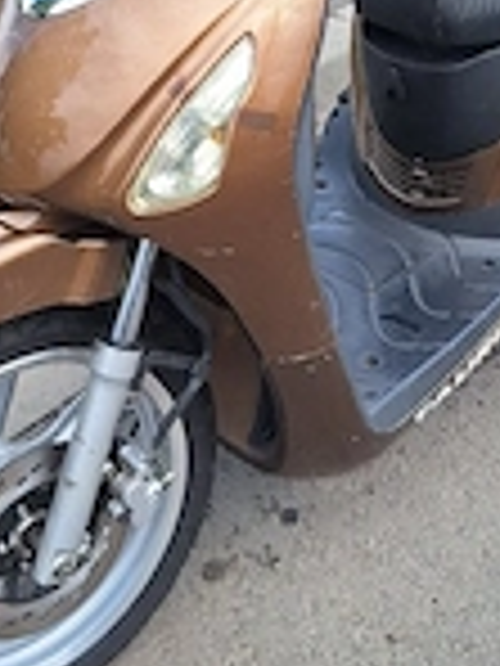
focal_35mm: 62
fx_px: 1194
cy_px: 81
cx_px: 185
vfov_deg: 30.0
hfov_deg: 23.6
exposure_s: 1/1250
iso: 40
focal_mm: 5.54
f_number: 1.8
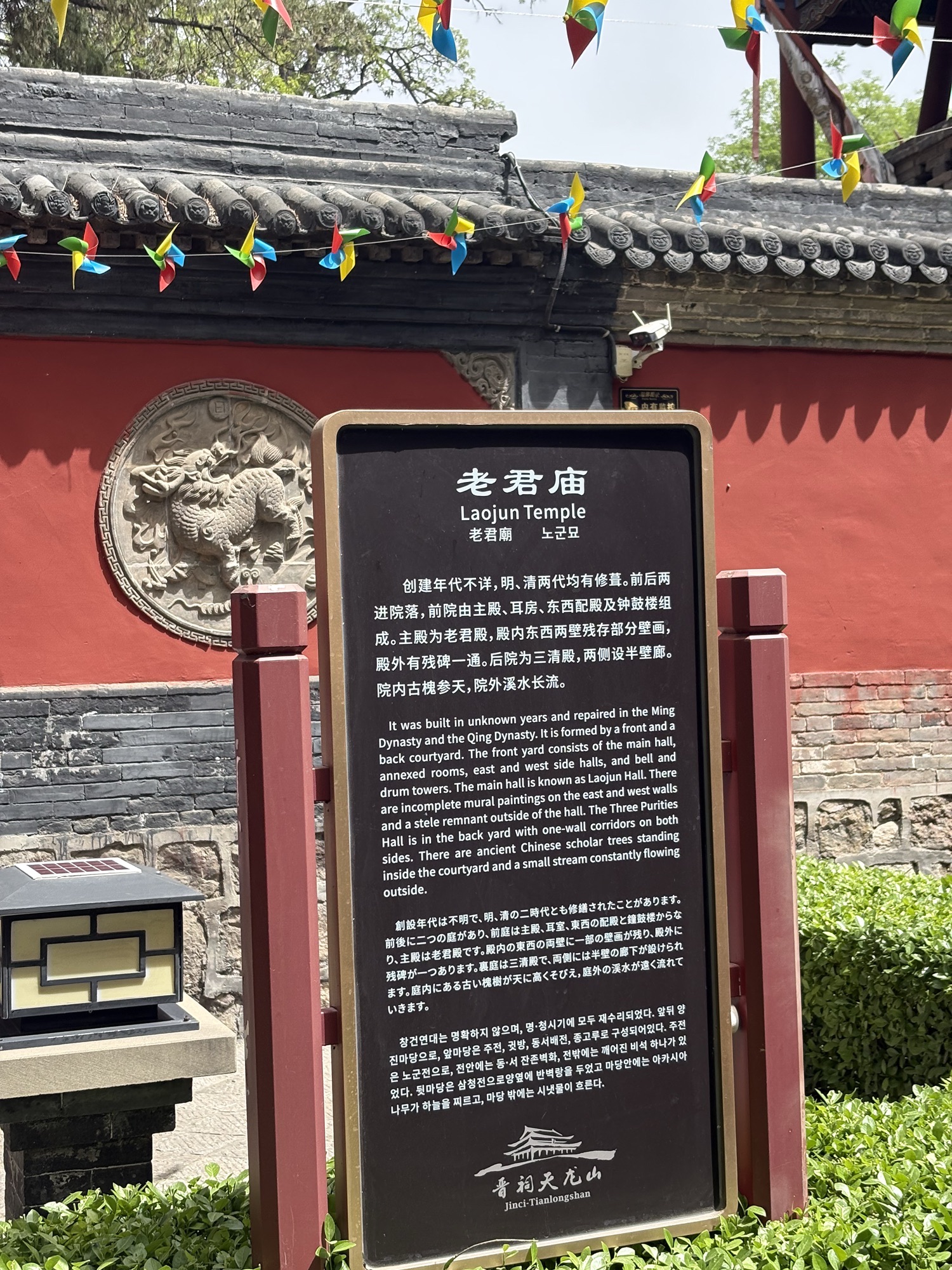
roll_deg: +1.2
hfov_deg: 28.0
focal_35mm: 52
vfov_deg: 36.8
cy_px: 635
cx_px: 476
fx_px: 1907
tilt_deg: +0.7
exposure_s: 1/840
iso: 32
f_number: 1.6
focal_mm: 5.96
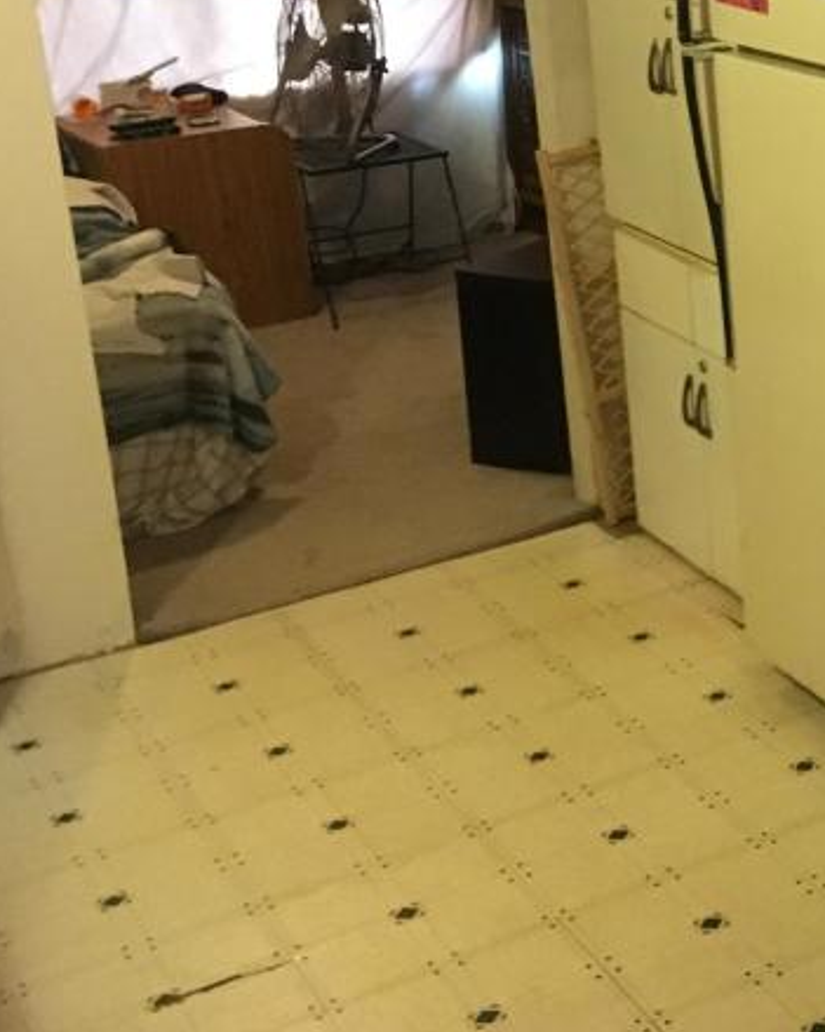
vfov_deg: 28.1
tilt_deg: -14.8
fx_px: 2015
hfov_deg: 20.3
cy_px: 207
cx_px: 1192
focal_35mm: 66
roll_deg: +1.9
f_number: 2.2
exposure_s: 1/15
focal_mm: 4.15
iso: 250
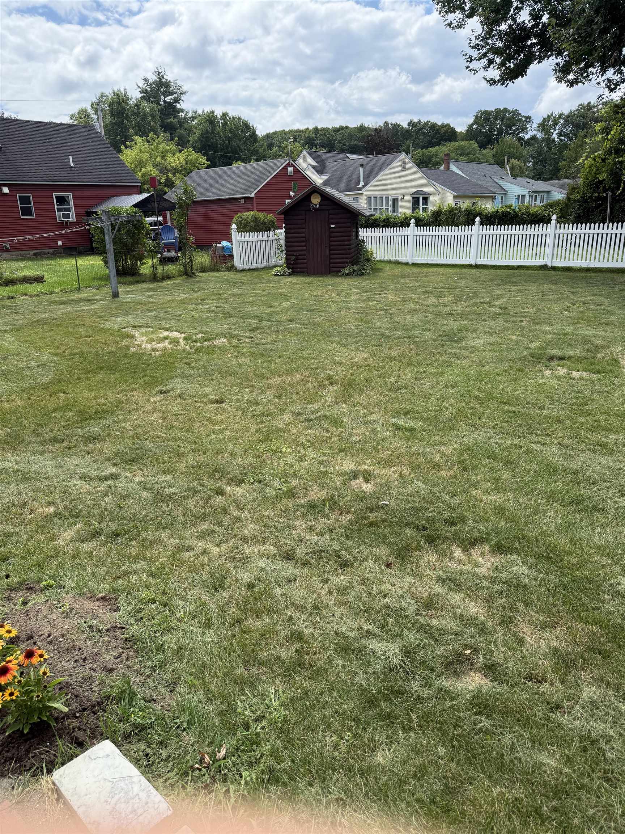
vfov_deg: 71.6
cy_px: 417
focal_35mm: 24
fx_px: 578
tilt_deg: -18.4
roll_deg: +1.8
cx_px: 312
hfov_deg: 56.8
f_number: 1.78
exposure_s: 1/3279
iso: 100
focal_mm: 6.76
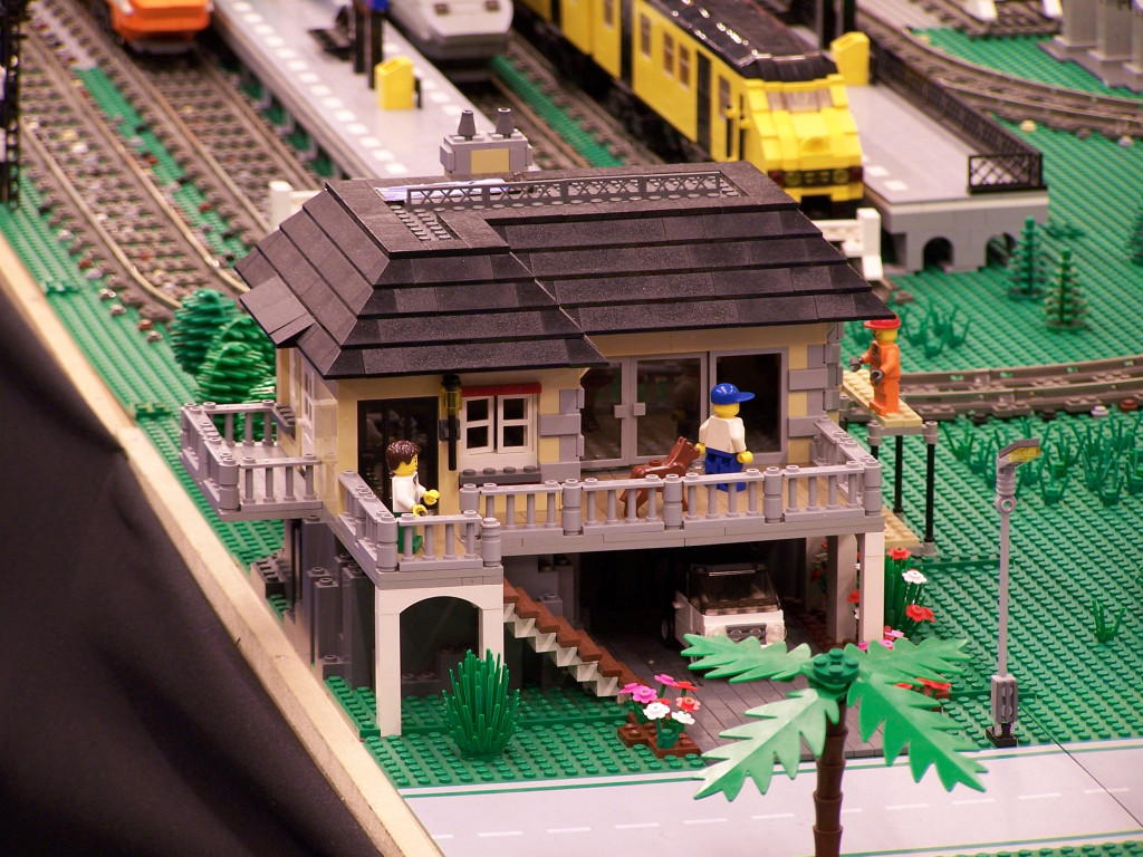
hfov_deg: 9.1
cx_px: 572
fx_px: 7198
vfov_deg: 6.8
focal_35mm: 218
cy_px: 428
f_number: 3.2
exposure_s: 1/2
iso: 80
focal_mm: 36.2
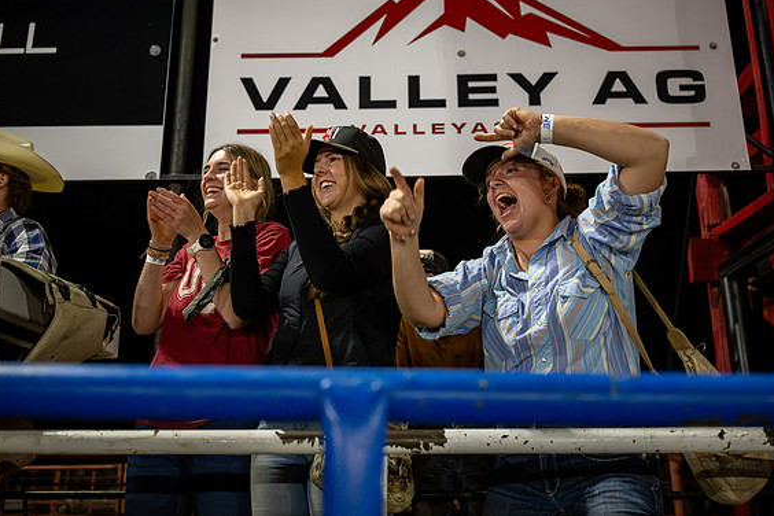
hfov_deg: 50.7
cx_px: 391
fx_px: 817
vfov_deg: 34.9
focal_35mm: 38
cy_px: 206
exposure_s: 1/500
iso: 5000
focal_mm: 31.5
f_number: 2.8
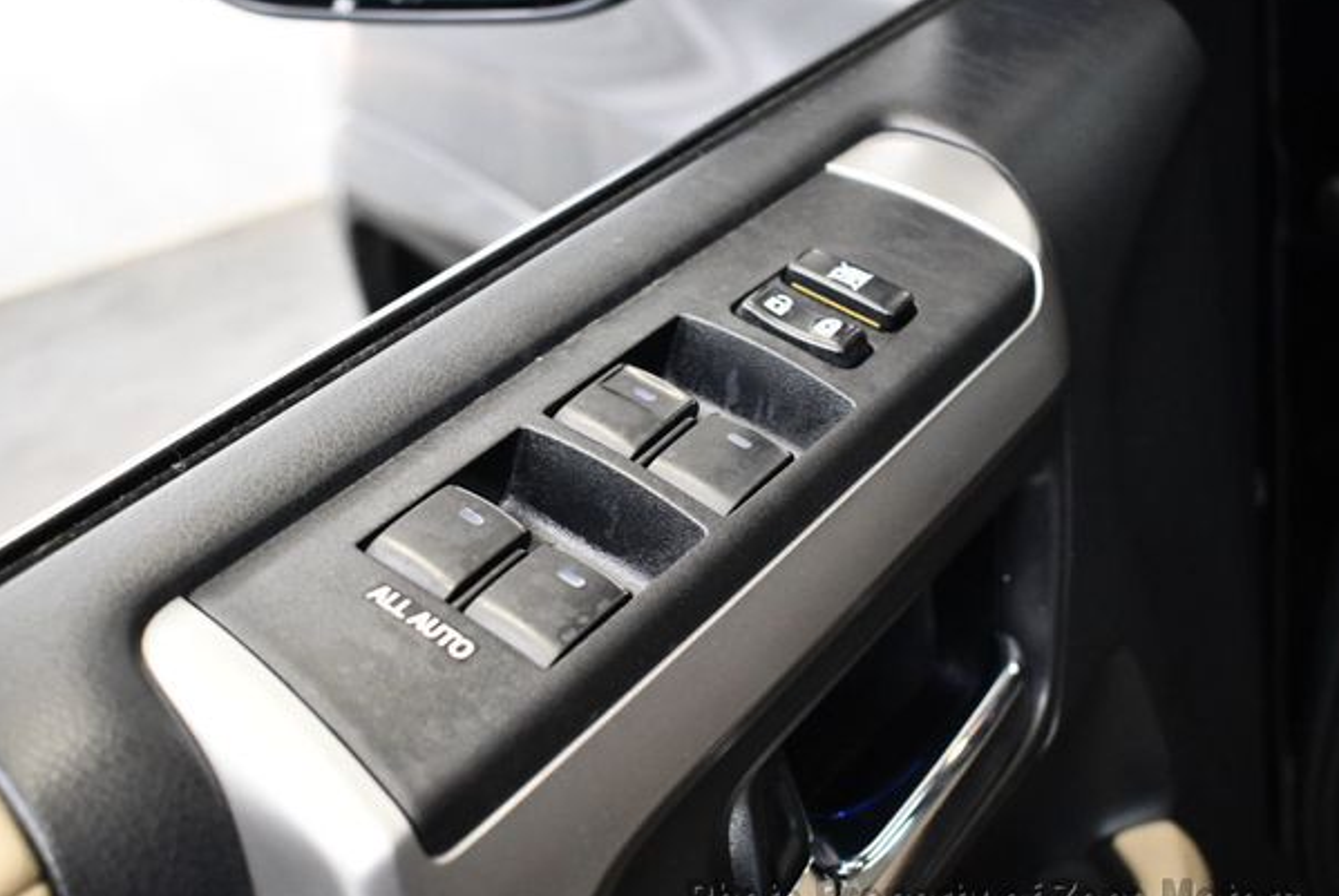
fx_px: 1750
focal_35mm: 47
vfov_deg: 28.7
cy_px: 463
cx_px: 659
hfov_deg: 41.9
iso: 3200
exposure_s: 1/80
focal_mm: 22
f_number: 3.8
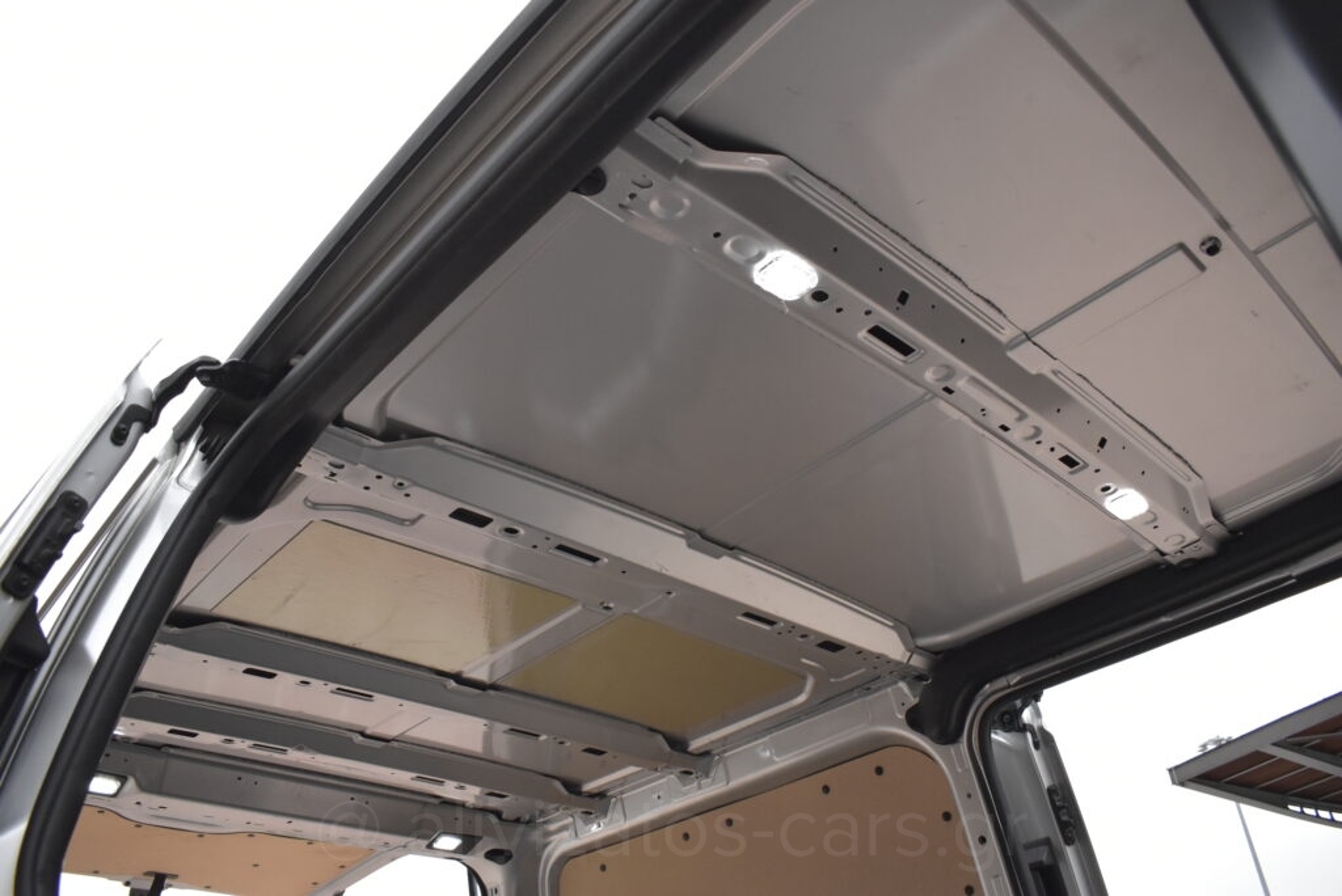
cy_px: 448
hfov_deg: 67.4
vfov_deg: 48.0
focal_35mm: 27
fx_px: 1007
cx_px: 671
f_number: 3.5
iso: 1600
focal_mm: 18
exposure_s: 1/2500
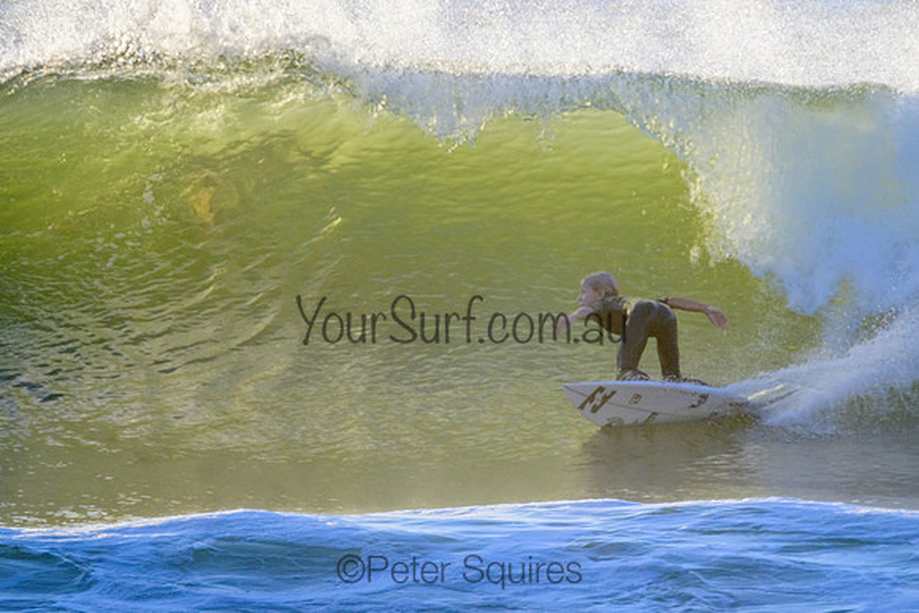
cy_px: 293
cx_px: 546
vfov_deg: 1.3
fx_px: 28035
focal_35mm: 1098
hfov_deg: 1.9
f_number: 11
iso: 1100
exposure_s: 1/1000
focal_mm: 800
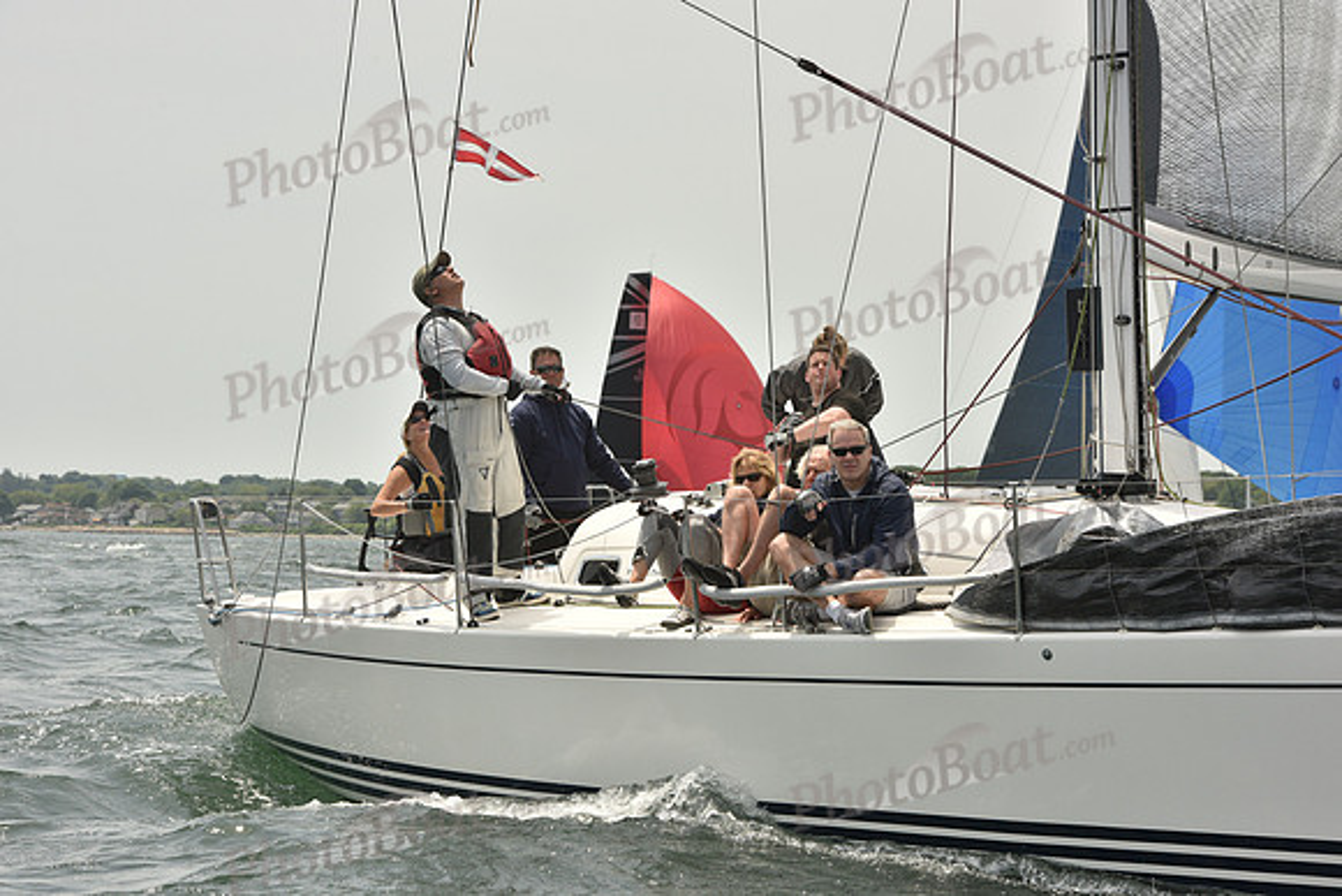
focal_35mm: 100
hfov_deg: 20.4
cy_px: 448
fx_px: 3728
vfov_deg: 13.7
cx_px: 671
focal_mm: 100
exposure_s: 1/1000
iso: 400
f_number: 11
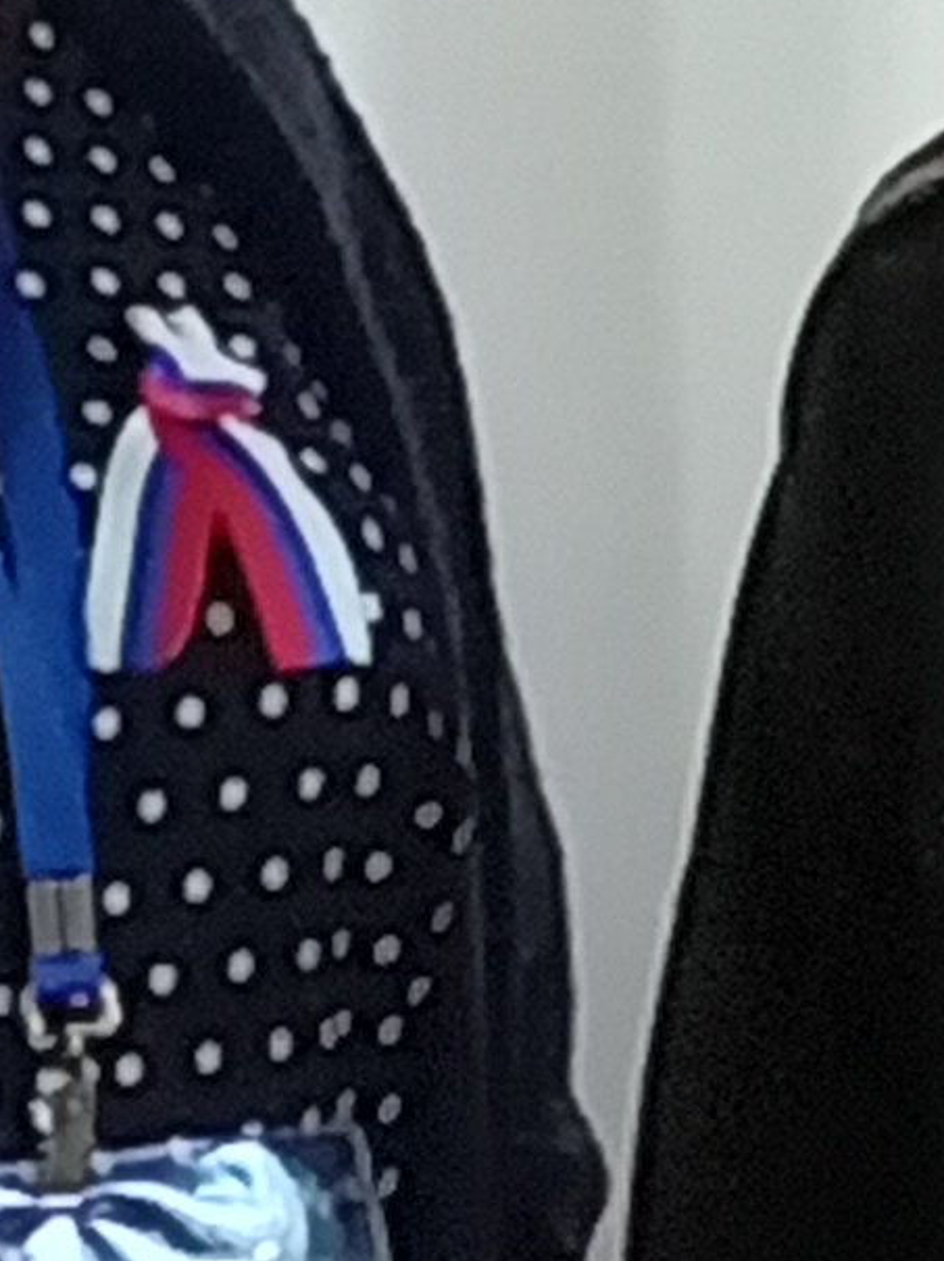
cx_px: 1067
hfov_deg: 4.1
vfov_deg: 5.4
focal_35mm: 364
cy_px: 1486
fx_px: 13249
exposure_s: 1/20
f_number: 1.8
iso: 1571
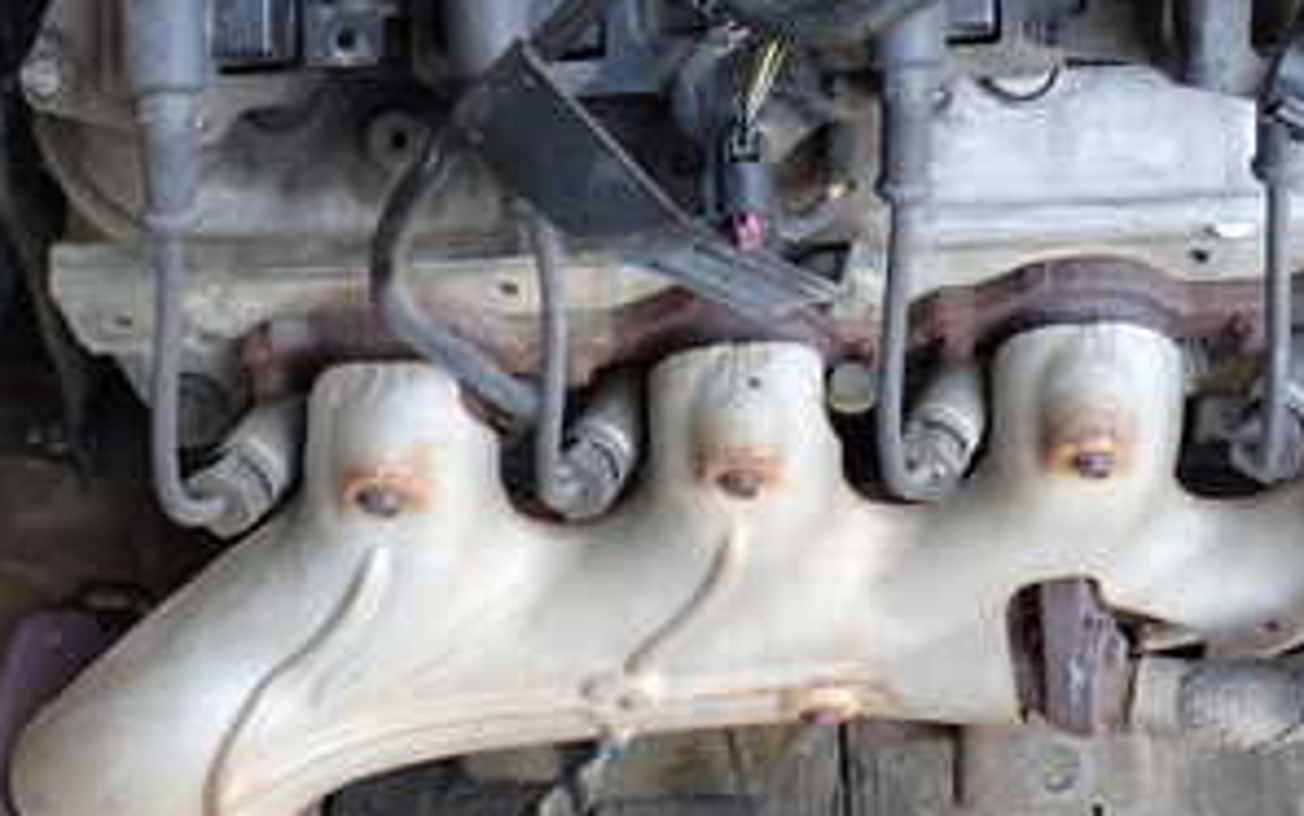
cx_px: 1098
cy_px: -79
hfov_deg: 26.2
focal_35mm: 77
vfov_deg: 16.5
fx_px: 2738
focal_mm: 6.37
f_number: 2.5
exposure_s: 1/50
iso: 200
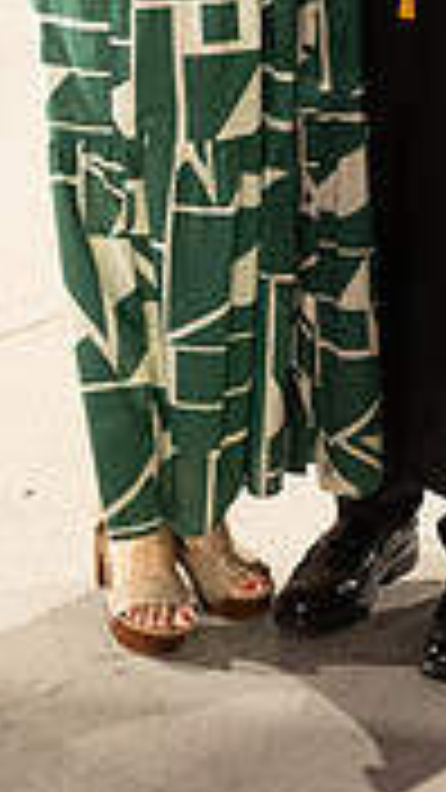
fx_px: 2144
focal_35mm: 102
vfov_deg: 19.6
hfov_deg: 11.9
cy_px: -180
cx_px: 270
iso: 8000
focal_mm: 38
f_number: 4
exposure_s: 1/60
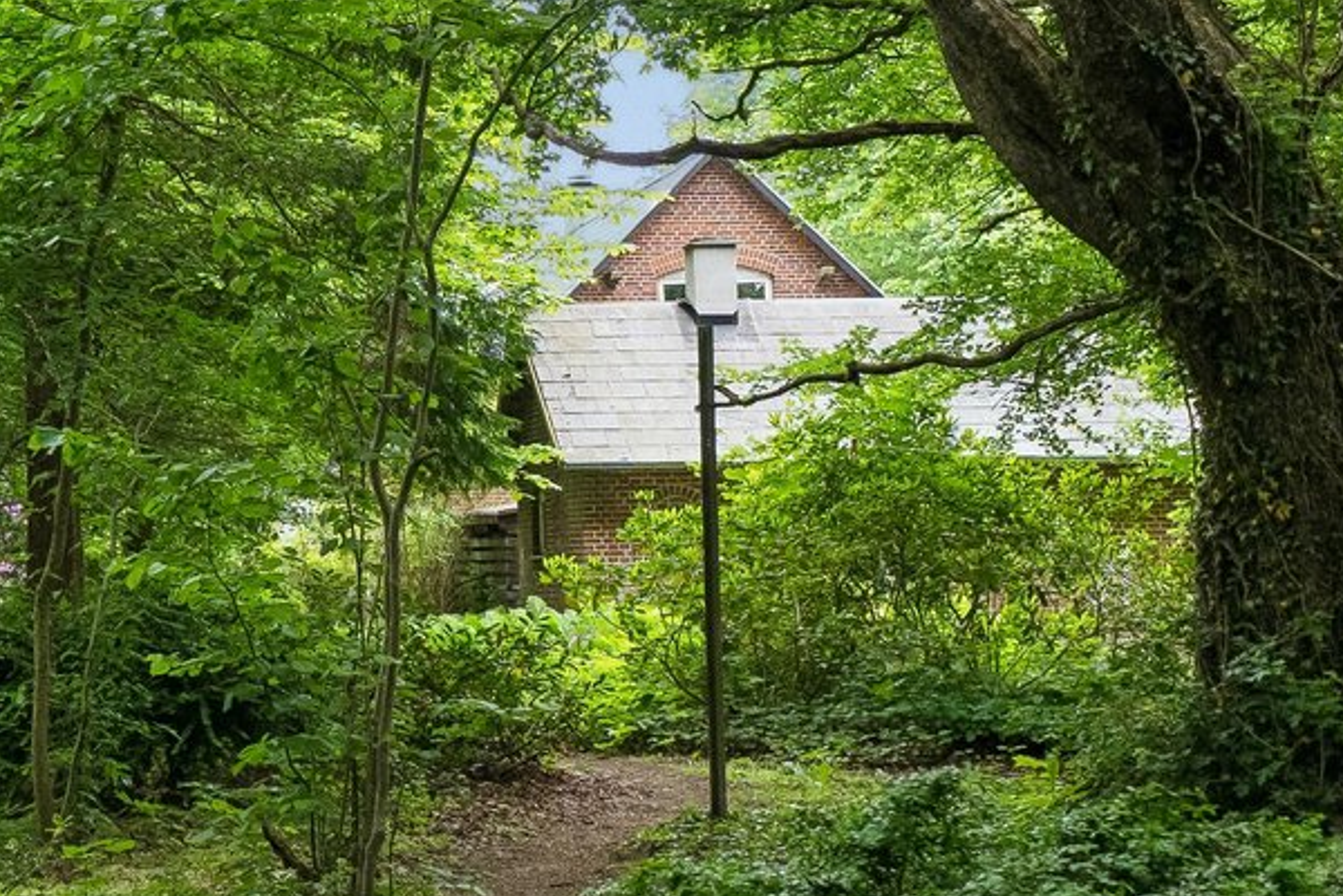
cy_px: 370
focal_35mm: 80
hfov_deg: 23.8
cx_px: -119
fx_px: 2984
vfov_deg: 17.1
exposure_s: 1/400
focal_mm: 16
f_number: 4
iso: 1000
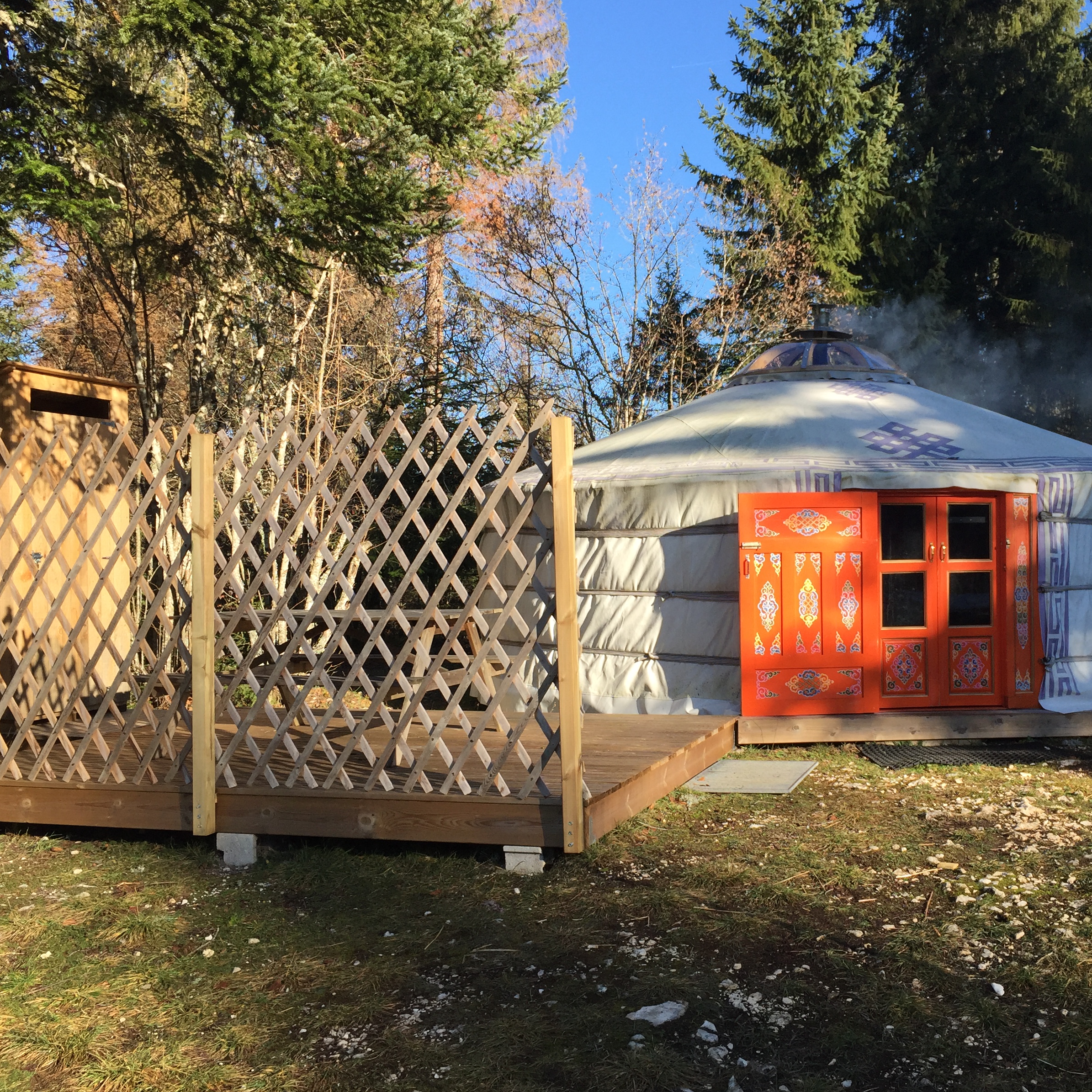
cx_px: 659
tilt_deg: +0.0
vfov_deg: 47.2
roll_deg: +0.5
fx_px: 1249
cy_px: 542
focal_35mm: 35
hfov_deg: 46.9
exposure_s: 1/879
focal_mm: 4.15
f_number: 2.2
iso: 32
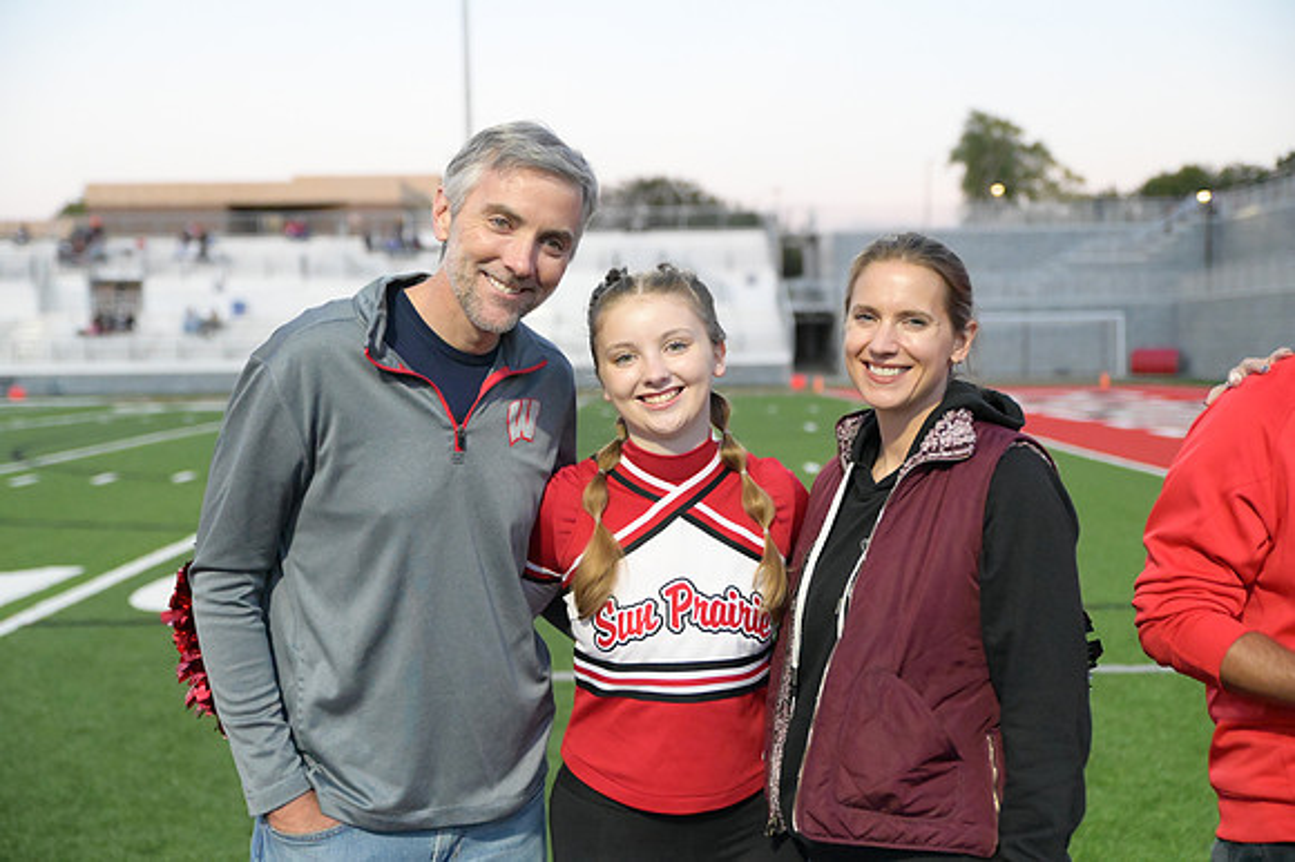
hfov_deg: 41.1
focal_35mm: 48
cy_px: 431
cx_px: 648
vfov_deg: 28.0
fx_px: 1726
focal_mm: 48
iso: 18000
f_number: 2.8
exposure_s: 1/8000
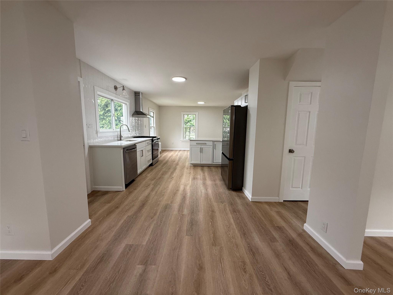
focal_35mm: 14
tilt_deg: -6.6
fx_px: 159
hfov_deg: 102.1
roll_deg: -0.7
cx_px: 196
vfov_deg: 85.7
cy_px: 148
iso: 160
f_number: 2.2
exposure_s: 1/99
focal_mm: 2.22
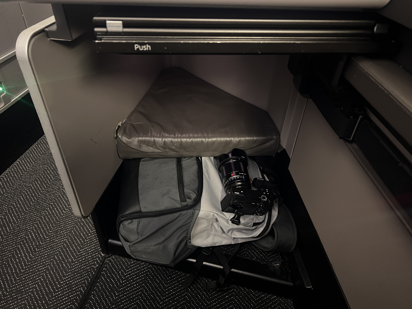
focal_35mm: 26
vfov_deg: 53.1
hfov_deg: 67.3
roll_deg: -2.2
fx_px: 309
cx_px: 206
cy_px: 154
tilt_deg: -38.9
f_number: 1.5
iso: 1000
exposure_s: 1/24
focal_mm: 5.7
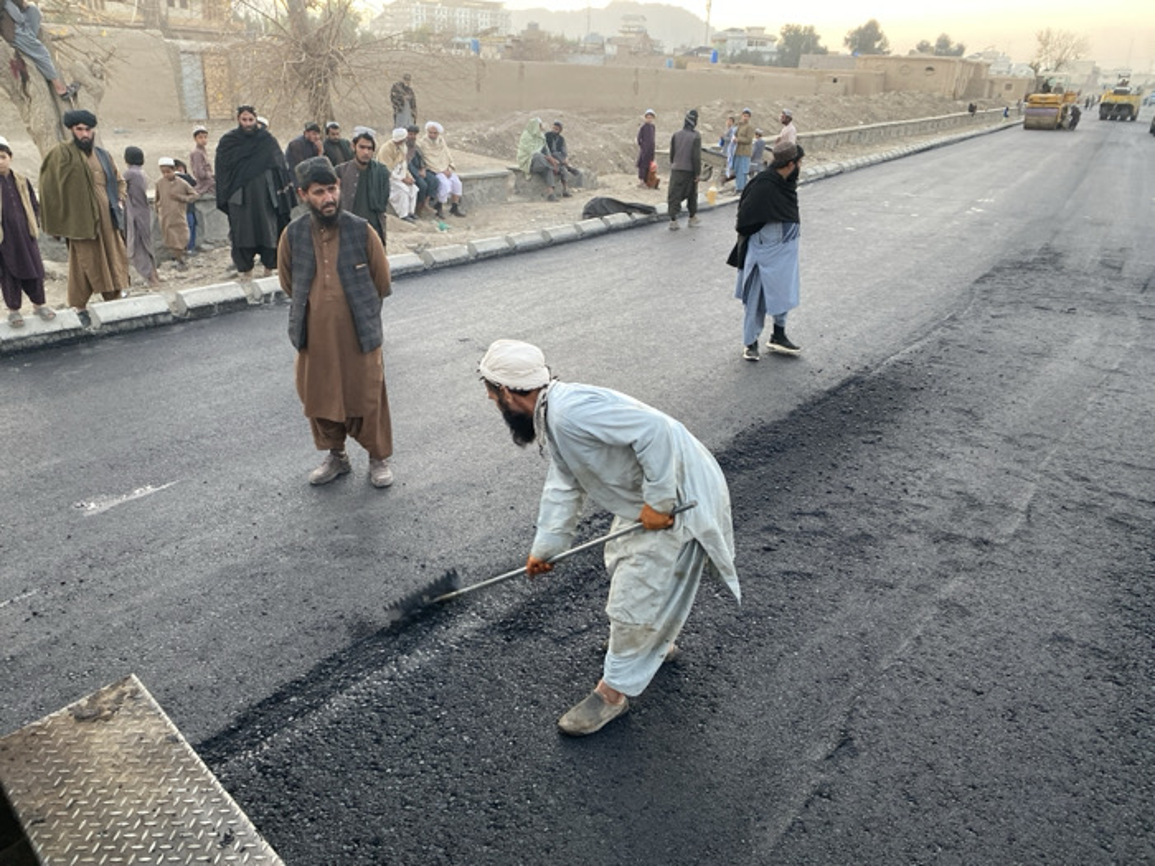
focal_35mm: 26
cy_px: 433
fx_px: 868
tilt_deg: -22.3
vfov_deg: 53.1
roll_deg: -1.4
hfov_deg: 67.3
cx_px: 578
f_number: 1.8
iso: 200
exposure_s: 1/60
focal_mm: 4.25
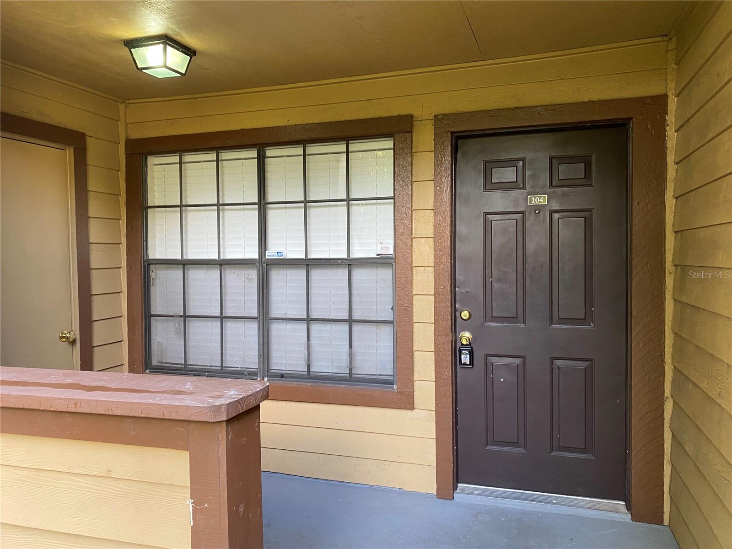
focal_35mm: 26
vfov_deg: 53.1
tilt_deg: -1.6
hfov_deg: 67.3
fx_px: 550
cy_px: 274
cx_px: 366
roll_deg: +0.3
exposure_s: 1/68
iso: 125
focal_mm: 4.25
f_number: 1.8
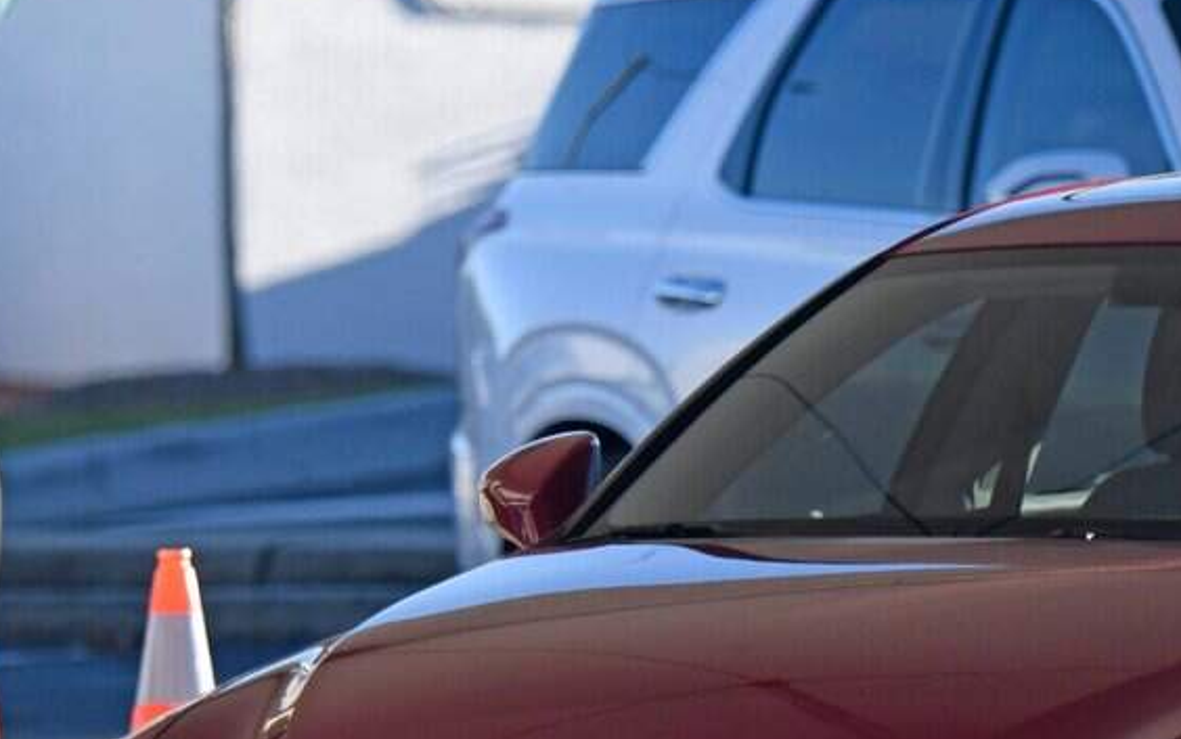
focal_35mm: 634
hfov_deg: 3.3
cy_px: 572
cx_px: 69
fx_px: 20417
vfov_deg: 2.1
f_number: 4
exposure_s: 1/2000
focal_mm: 195
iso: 560
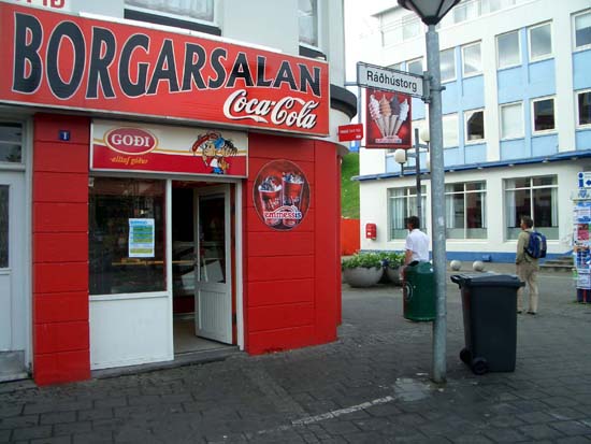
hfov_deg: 52.6
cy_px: 222
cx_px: 296
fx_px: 598
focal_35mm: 35
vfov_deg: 40.7
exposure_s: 1/160
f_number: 4.3
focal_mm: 5.8
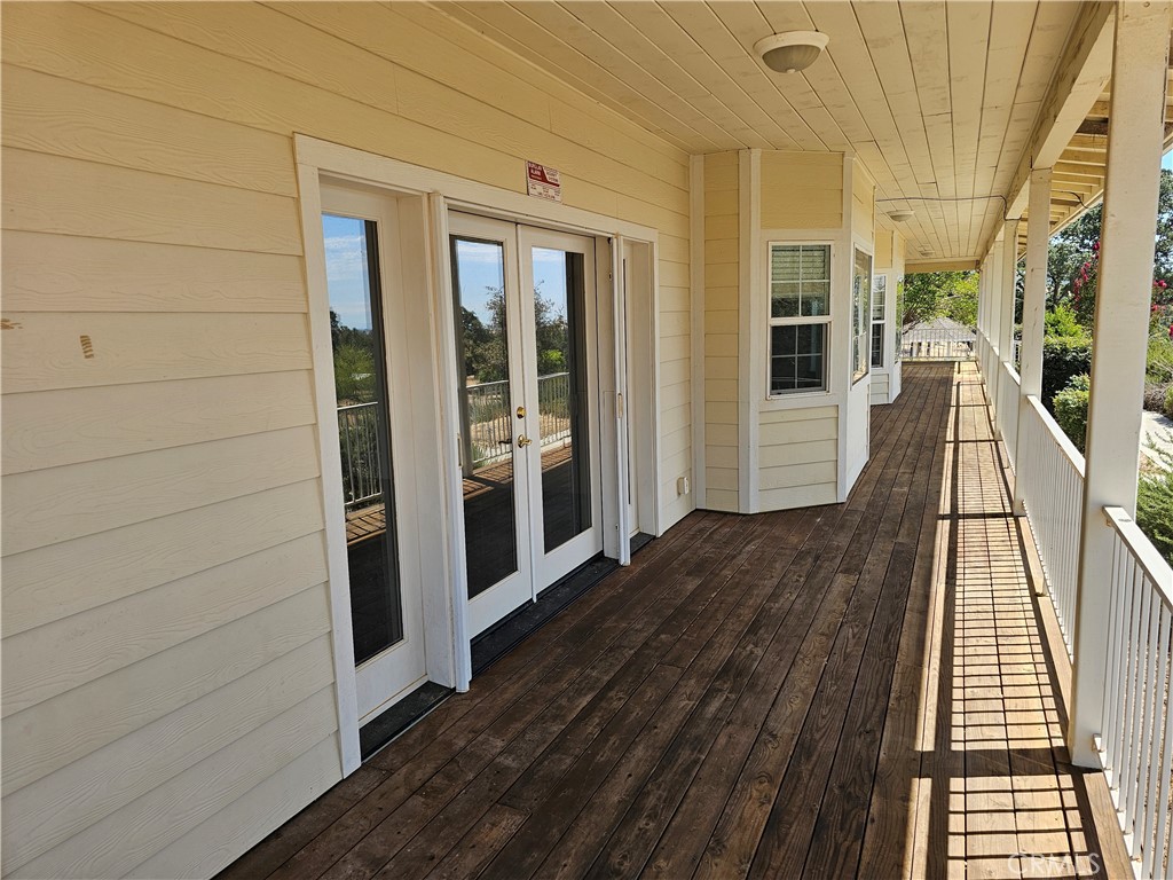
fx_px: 779
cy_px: 440
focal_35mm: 23
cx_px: 586
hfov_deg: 73.9
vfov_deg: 58.9
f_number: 1.7
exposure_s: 1/719
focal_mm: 6.3
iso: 50
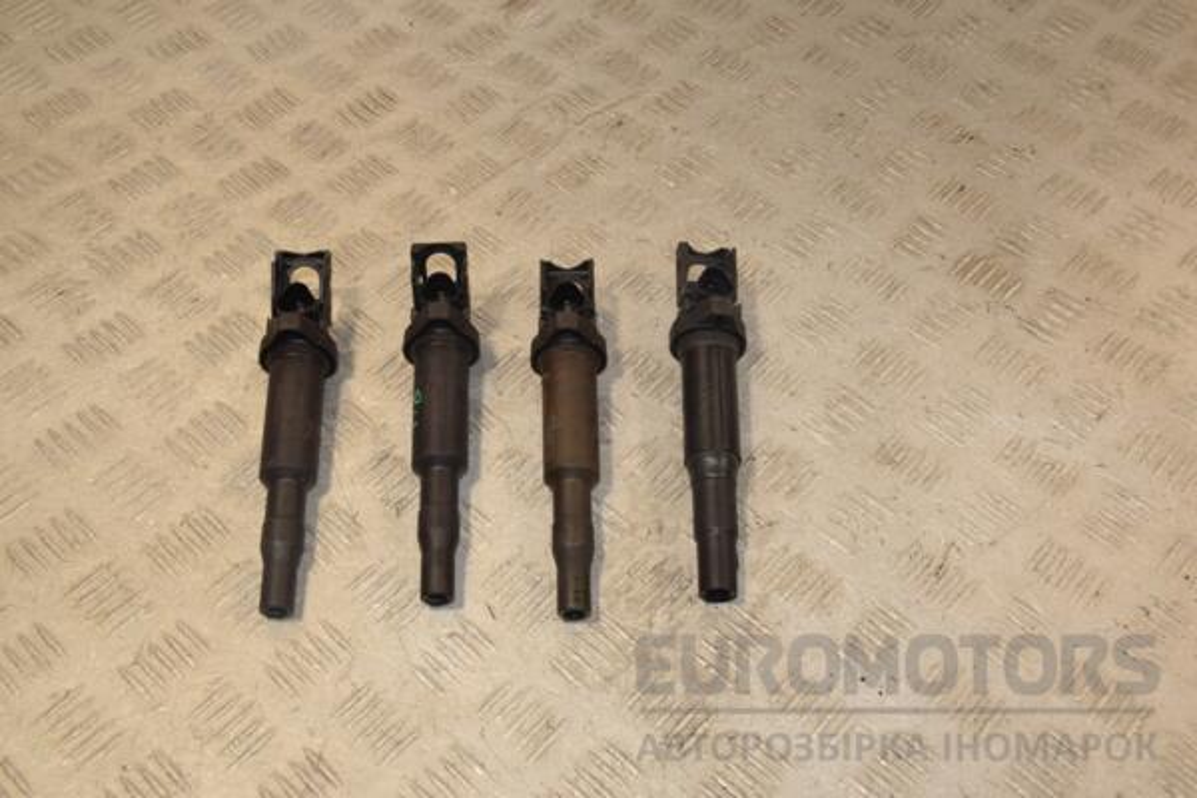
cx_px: 598
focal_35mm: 39
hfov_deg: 49.6
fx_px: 1297
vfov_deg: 34.2
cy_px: 399
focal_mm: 26
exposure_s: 1/200
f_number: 10
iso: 800
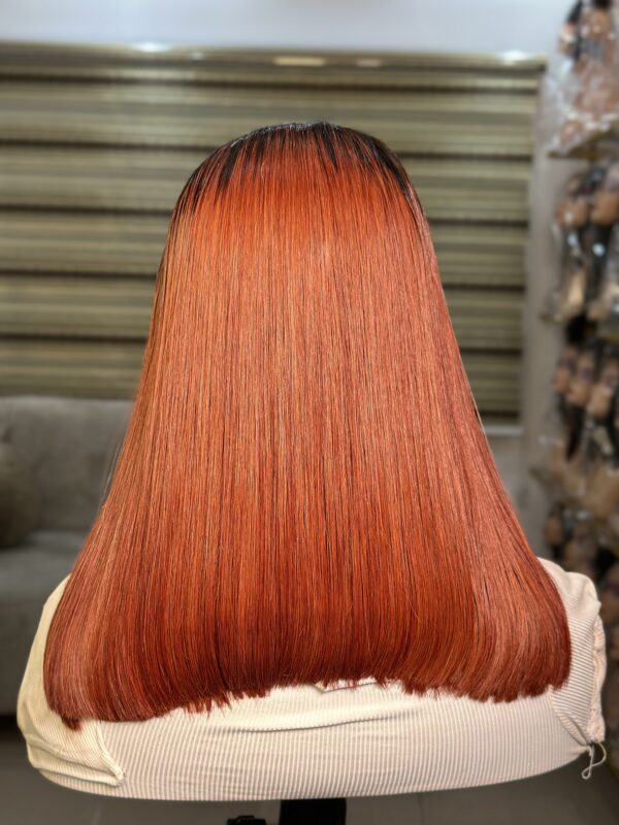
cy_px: 412
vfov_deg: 39.7
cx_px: 310
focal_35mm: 48
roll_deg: -2.5
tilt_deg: -7.6
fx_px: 1144
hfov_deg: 30.3
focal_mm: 6.86
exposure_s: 1/235
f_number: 1.78
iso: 100
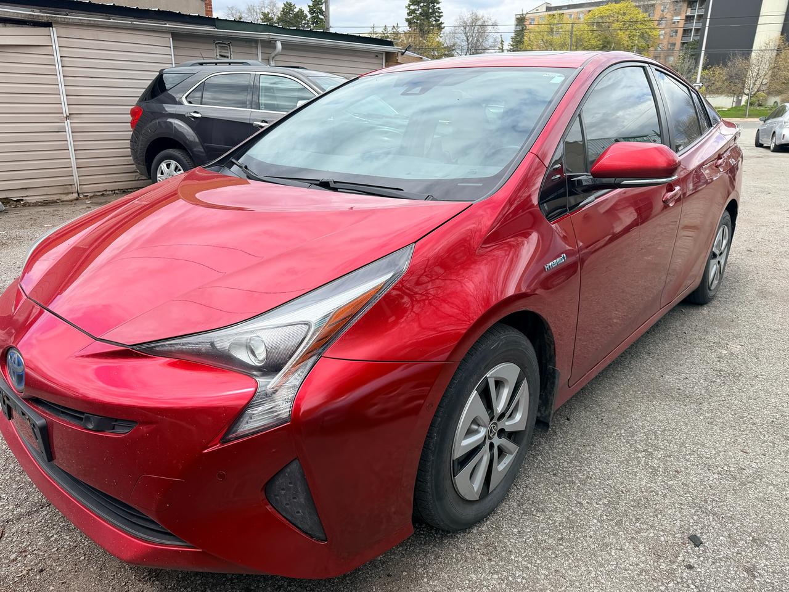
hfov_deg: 71.6
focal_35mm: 24
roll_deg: -0.7
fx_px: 547
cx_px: 394
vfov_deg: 56.8
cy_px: 296
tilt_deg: -18.0
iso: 80
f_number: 1.78
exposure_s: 1/2525
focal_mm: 6.76
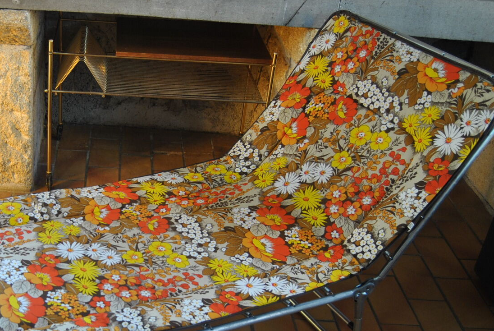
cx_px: 103
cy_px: 263
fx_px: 728
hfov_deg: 36.3
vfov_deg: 25.2
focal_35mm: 53
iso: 200
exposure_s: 1/30
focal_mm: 20
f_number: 3.5
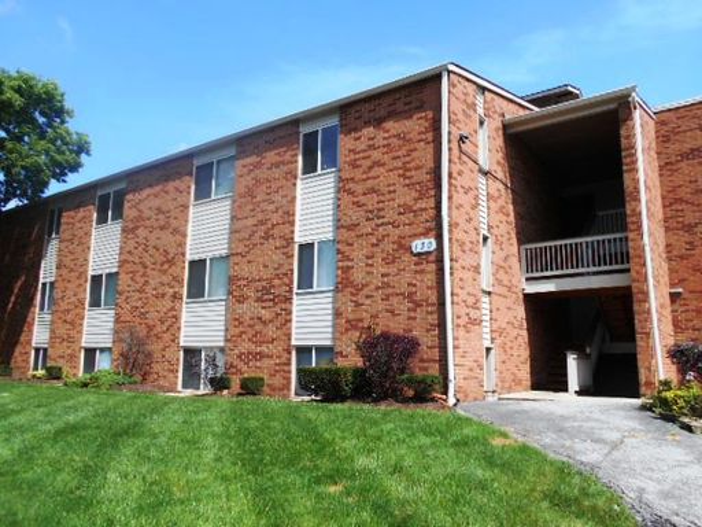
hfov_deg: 67.3
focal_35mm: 26
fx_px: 527
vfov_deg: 53.1
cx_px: 351
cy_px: 264
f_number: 3.2
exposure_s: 1/640
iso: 80
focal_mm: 4.6
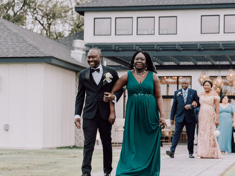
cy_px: 109
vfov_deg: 12.5
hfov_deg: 16.7
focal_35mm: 118
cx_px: 79
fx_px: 801
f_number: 2.8
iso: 250
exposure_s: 1/320
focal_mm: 70
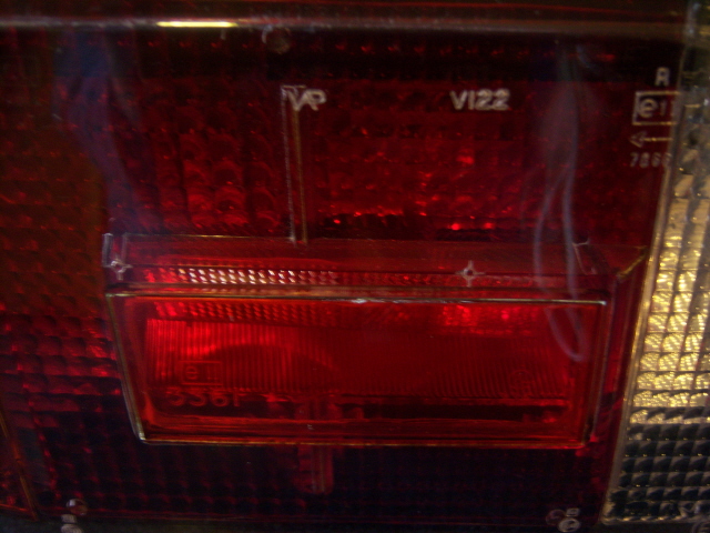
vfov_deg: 39.7
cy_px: 266
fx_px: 738
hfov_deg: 51.4
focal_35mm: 36
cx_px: 355
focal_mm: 7.5
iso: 160
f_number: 2.8
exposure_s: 1/8
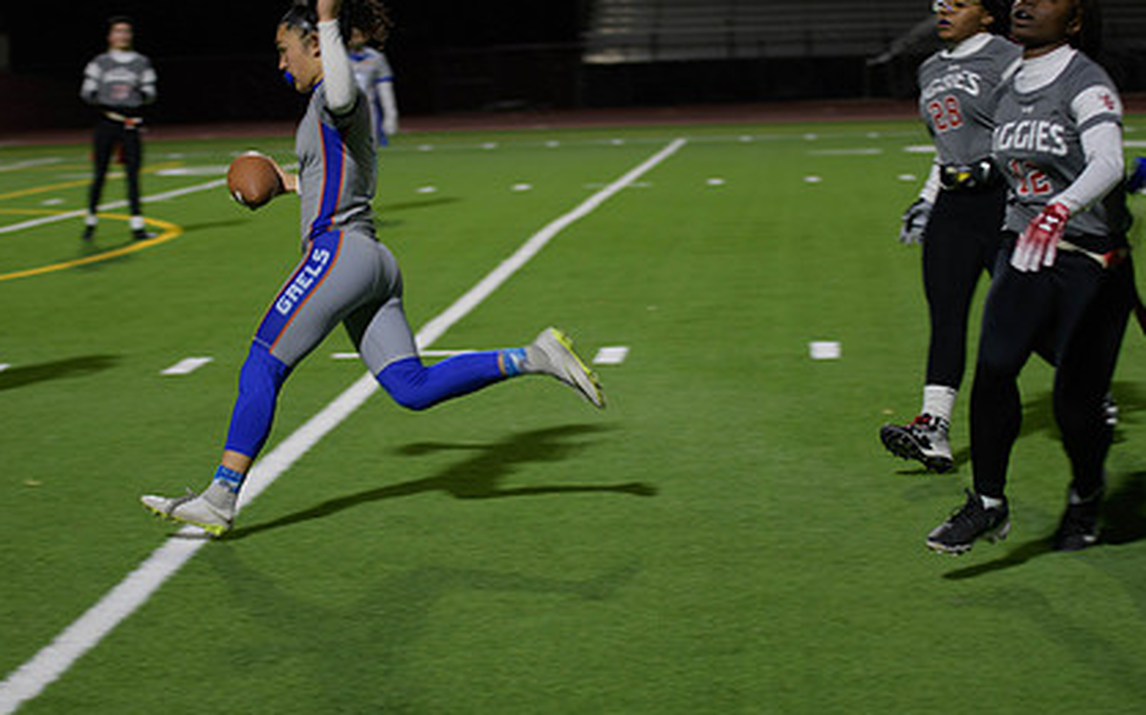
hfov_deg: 21.0
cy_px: 352
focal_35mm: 99
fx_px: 3091
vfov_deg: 13.2
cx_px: 499
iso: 560
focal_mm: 70
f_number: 2.8
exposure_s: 1/200
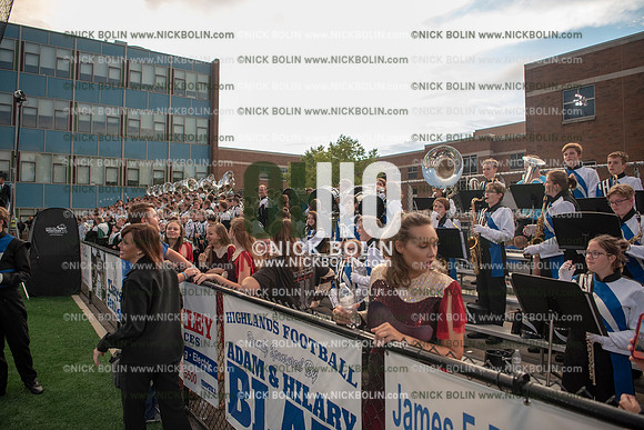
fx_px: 429
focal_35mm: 24
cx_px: 322
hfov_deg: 73.7
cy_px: 215
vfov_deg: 53.2
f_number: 3.2
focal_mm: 24
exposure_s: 1/400
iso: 800
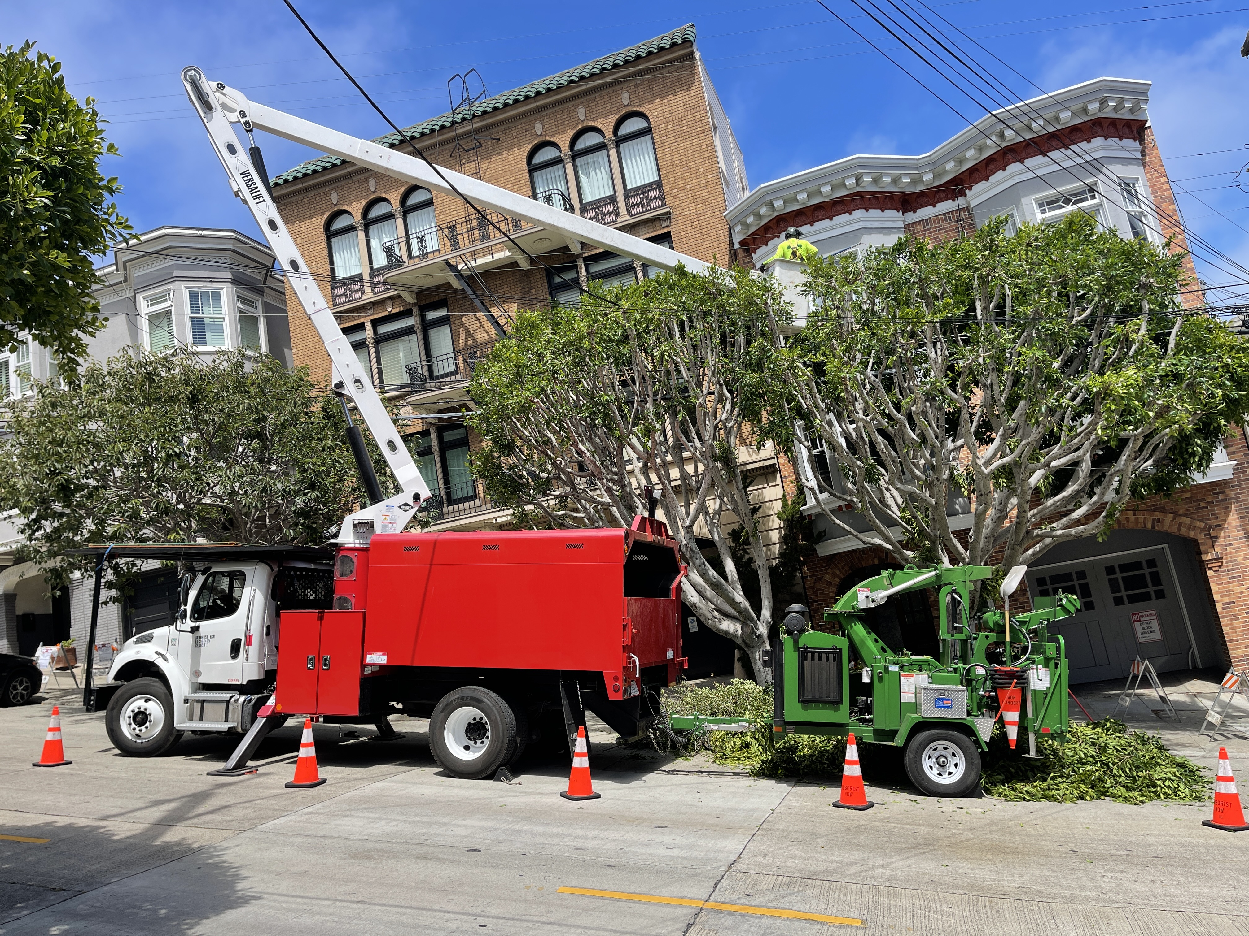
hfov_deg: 67.3
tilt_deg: +9.7
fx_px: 938
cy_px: 468
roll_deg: +10.0
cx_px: 624
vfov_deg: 53.1
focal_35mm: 26
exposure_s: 1/2083
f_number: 1.6
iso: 32
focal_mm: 5.1
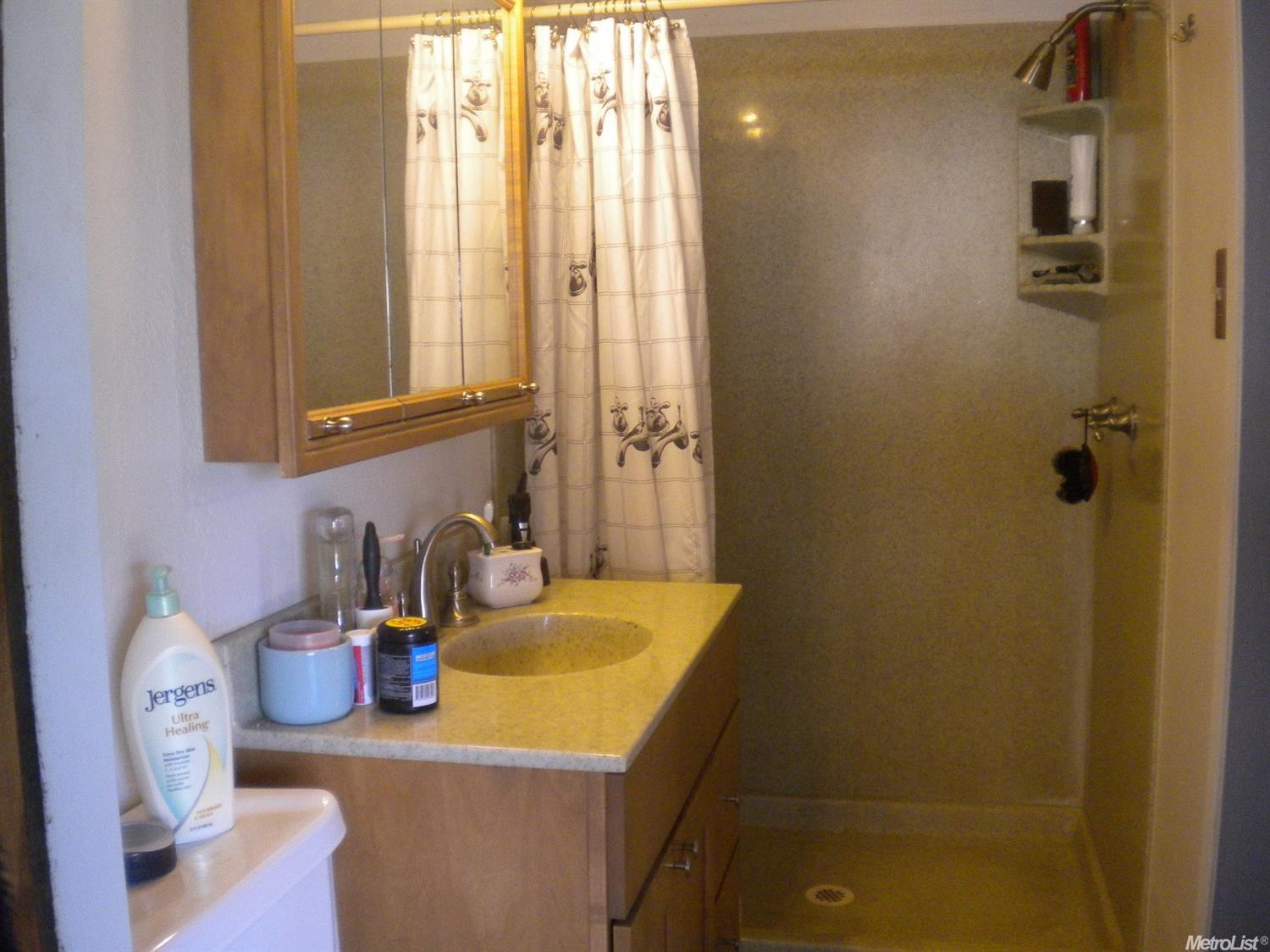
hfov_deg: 52.6
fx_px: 1284
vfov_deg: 40.7
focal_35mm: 35
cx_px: 635
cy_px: 476
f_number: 3.1
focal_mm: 6.3
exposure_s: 1/56.6
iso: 393
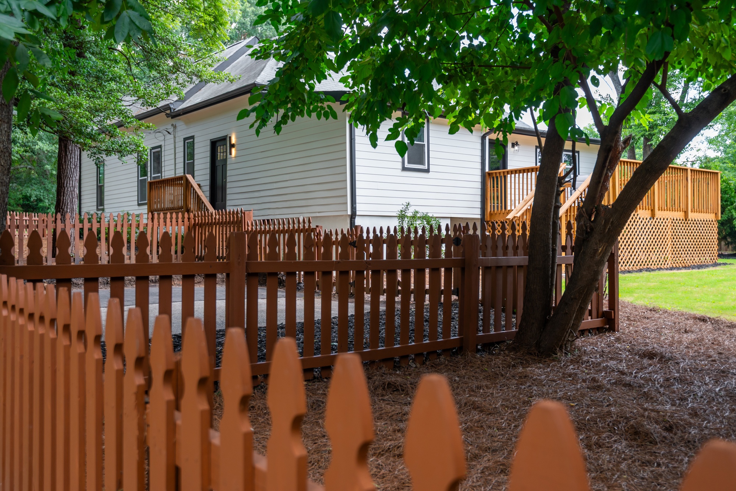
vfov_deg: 37.9
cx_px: 368
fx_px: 716
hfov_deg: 54.4
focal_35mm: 35
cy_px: 246
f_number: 4
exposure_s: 1/100
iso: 125
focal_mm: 35
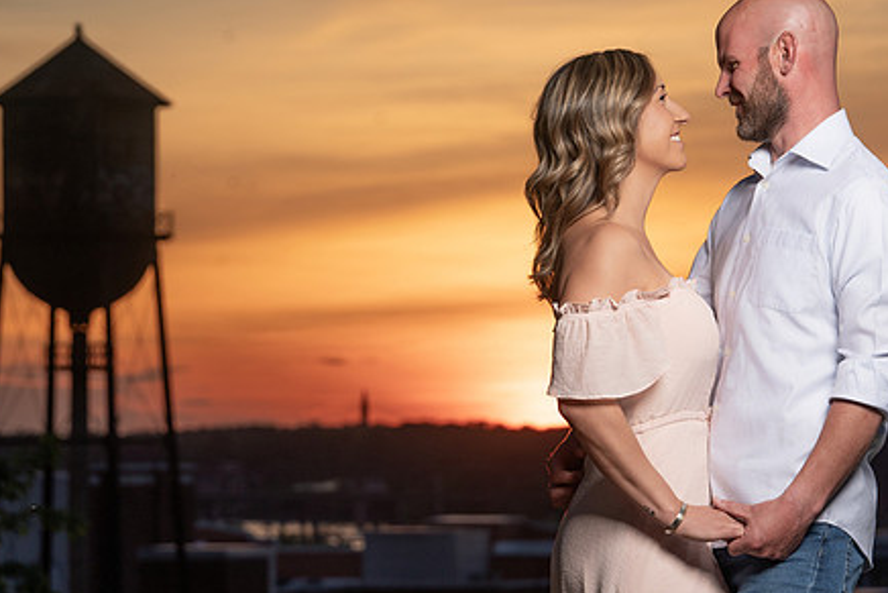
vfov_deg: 7.6
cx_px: 511
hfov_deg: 11.4
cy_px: 278
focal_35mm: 181
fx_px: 4466
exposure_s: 1/200
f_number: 8
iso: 100
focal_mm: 136
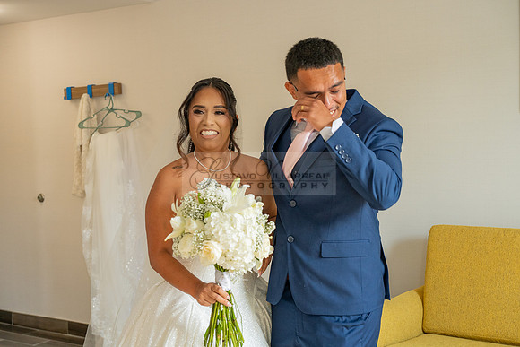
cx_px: 260
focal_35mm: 52
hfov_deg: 38.2
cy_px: 174
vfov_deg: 26.0
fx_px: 751
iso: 1250
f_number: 4
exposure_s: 1/200
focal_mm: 52
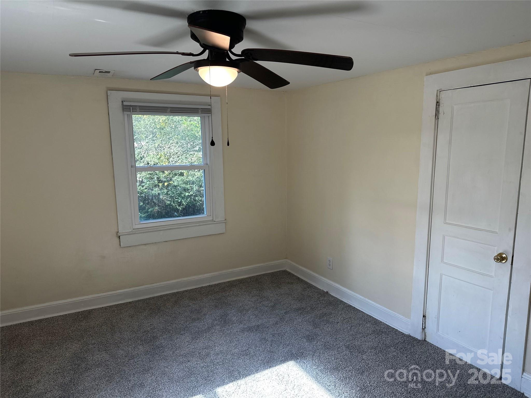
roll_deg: +0.4
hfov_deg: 71.6
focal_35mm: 24
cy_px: 199
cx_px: 266
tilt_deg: -6.6
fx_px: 368
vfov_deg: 56.8
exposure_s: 1/120
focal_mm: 6.86
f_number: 1.78
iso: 100
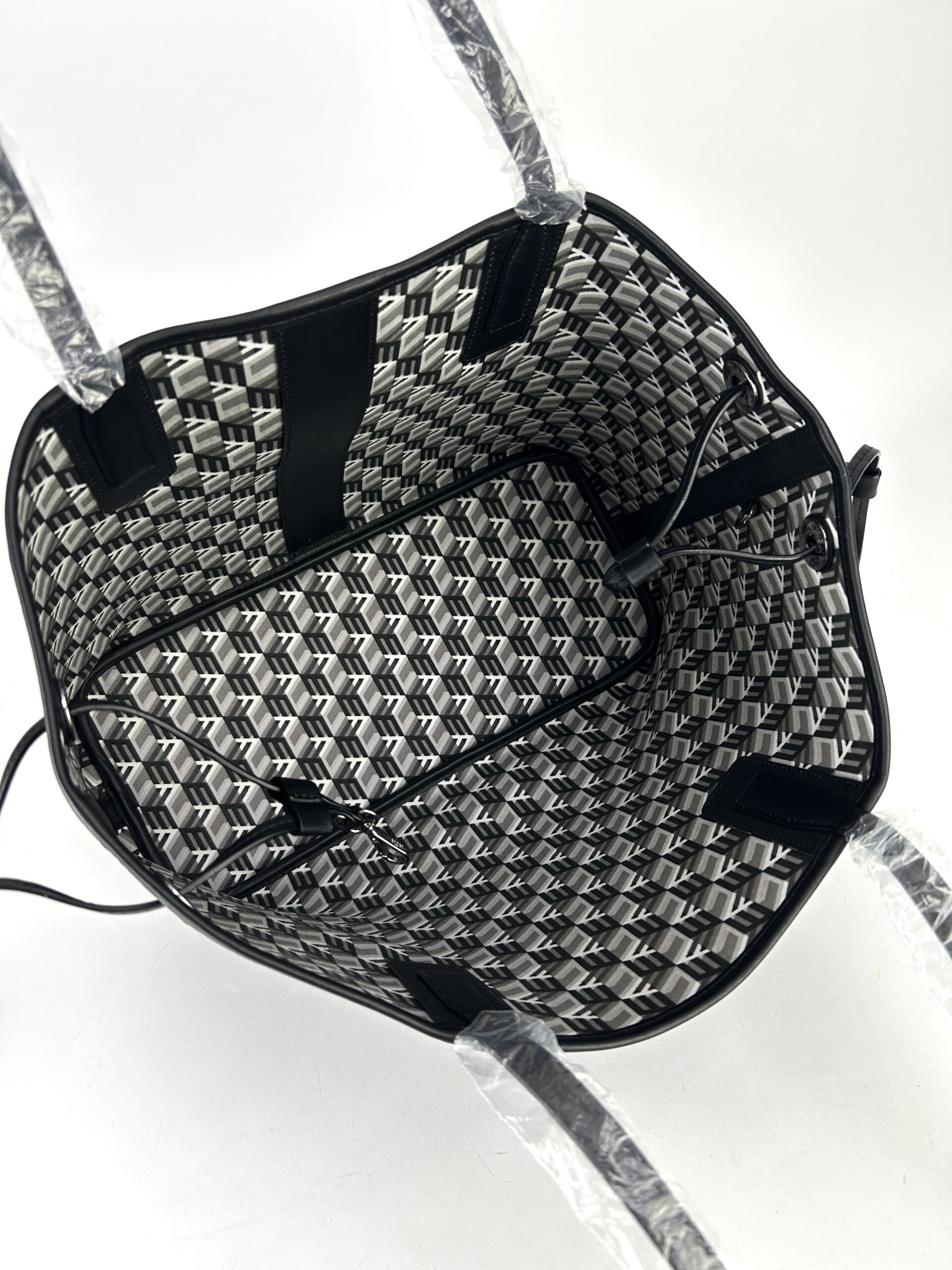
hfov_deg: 53.1
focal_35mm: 26
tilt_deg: -36.4
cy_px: 635
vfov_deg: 67.3
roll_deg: +15.1
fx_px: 953
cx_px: 476
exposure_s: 1/100
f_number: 1.5
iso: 40
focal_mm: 5.7
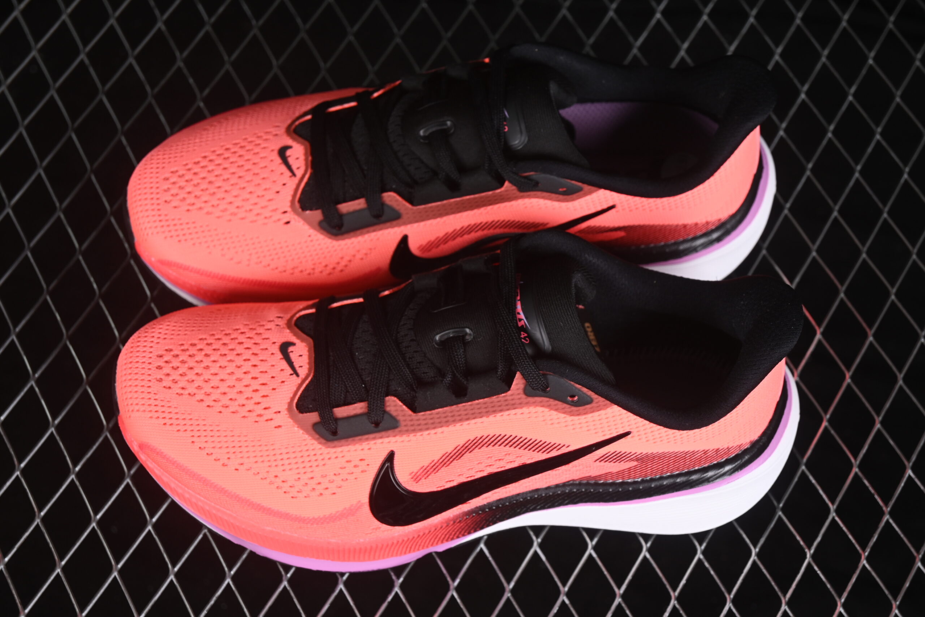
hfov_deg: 27.0
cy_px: 308
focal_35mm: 75
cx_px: 462
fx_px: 1927
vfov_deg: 18.2
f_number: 7.1
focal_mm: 50
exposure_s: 1/80
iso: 160
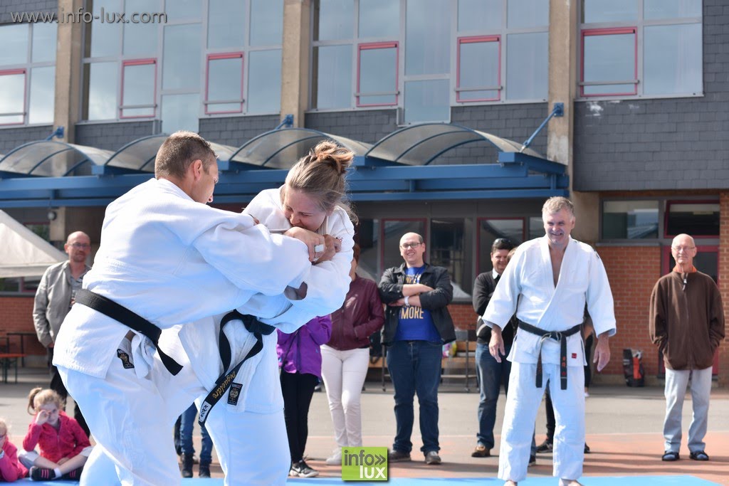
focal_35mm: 75
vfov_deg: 18.2
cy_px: 243
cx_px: 364
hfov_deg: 27.0
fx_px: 1519
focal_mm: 50
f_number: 5.6
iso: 100
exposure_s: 1/500
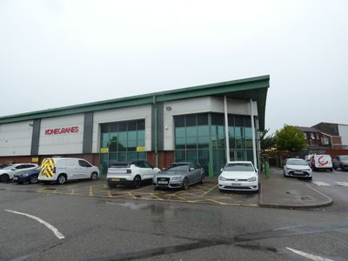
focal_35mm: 20
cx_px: 174
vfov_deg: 66.0
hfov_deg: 81.7
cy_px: 130
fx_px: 201
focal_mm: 3.6
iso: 80
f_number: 2.8
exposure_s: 1/640
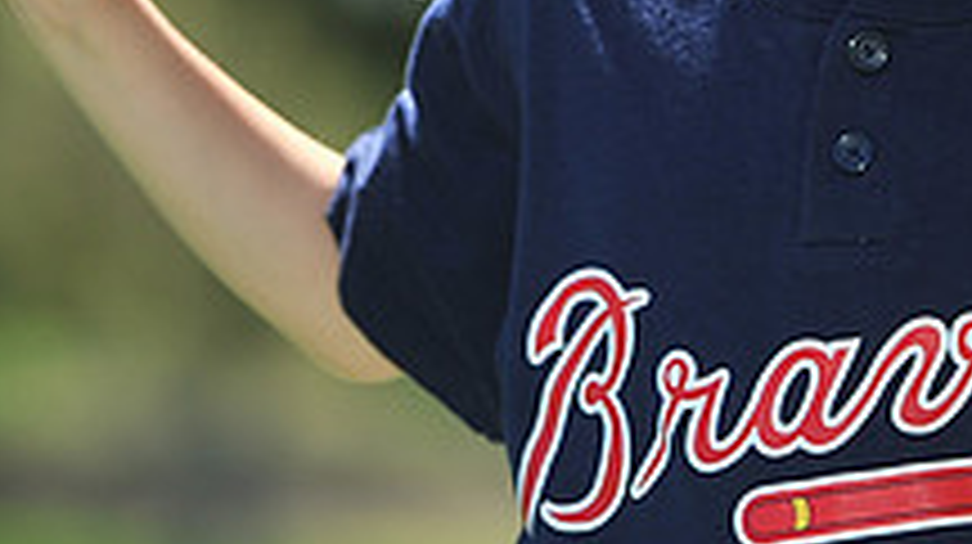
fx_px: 14496
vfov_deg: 2.1
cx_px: 864
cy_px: -265
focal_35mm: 563
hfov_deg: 3.8
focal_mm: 200
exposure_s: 1/1250
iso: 200
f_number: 4.5
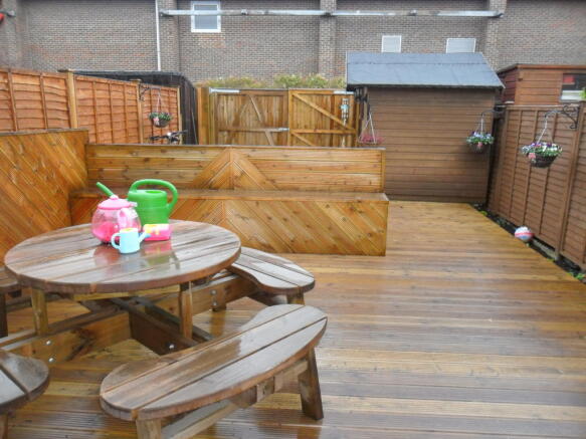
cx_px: 293
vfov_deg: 51.3
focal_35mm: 27
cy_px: 220
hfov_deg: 65.3
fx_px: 457
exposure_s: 1/45
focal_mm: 4.9
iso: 200
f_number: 3.5
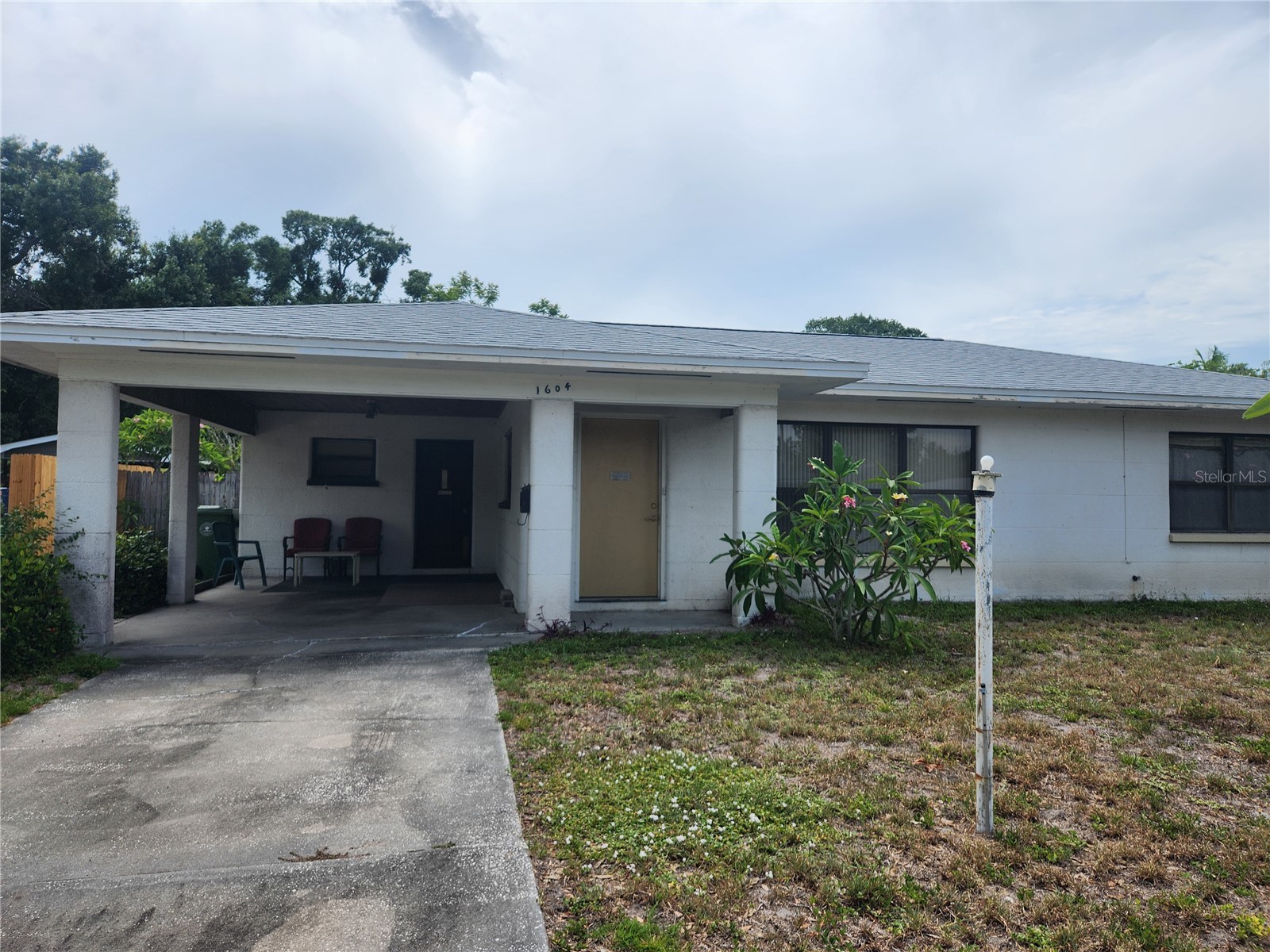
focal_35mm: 23
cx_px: 635
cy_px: 476
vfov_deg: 58.9
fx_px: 844
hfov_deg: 73.9
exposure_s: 1/2222
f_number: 1.8
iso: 20
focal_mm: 5.4
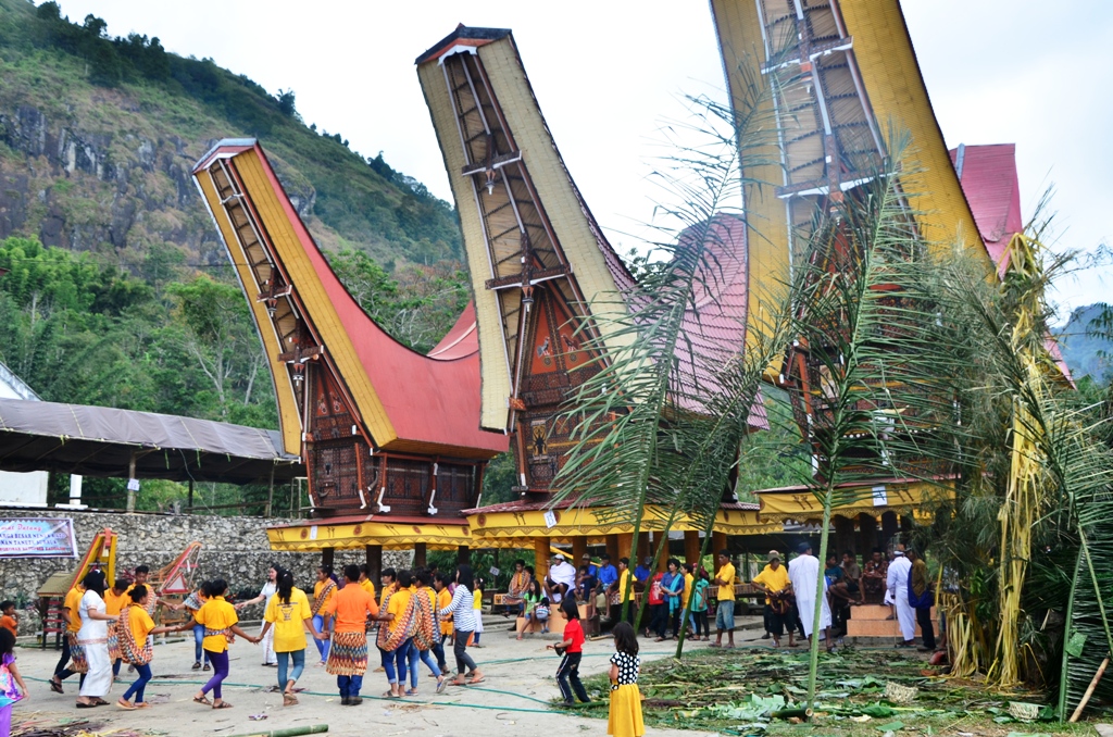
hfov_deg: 59.6
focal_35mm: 32
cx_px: 556
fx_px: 972
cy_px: 368
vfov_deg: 41.5
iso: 200
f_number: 8
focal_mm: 21
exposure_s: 1/125
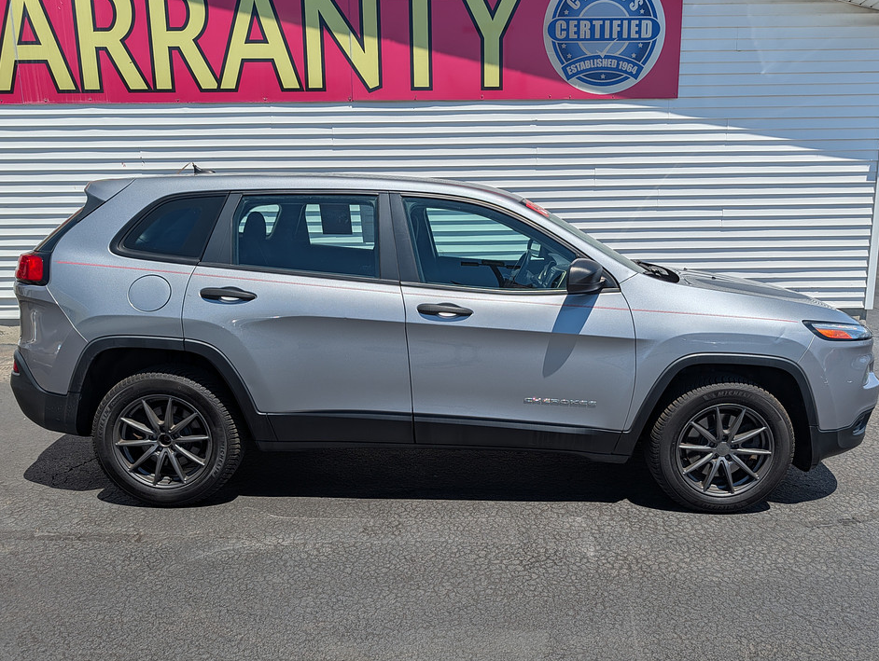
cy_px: 331
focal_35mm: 26
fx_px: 661
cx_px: 461
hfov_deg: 67.2
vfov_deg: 53.2
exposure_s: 1/13158
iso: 19
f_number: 1.68
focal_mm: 6.9
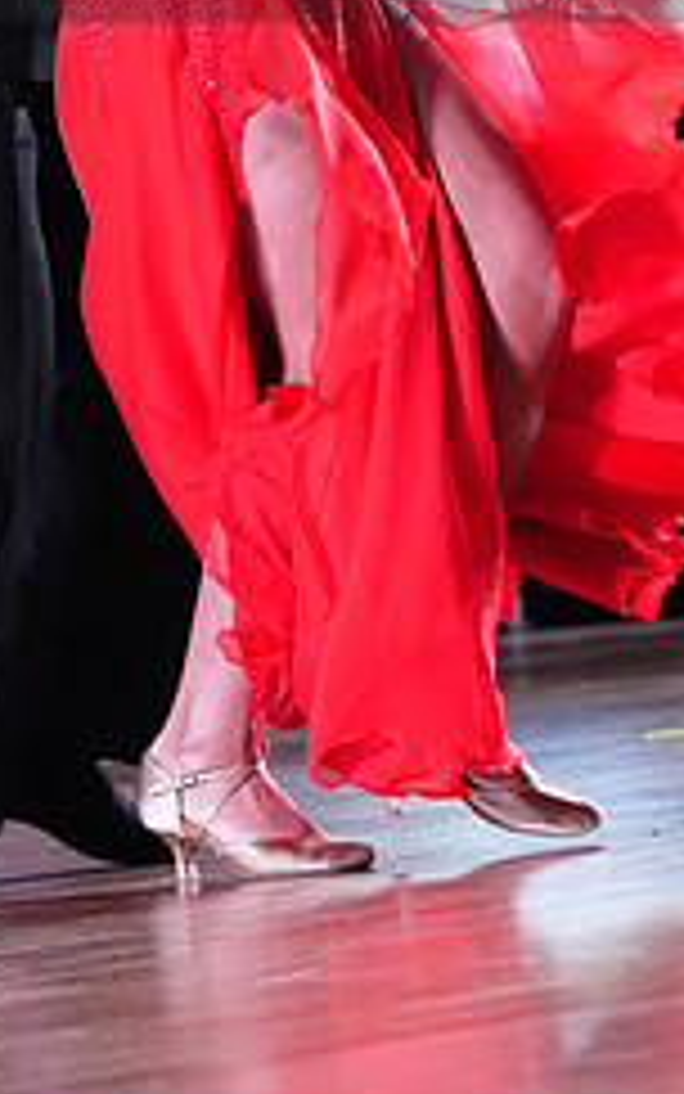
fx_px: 10969
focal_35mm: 368
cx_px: 335
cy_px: -126
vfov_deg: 5.7
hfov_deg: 3.6
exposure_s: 1/400
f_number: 5
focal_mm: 151
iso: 10000
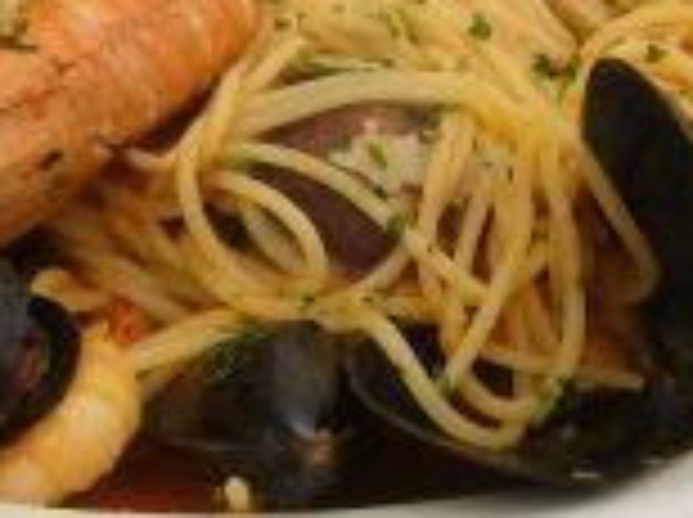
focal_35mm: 91
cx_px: 207
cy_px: 153
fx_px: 1819
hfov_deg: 21.5
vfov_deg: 16.1
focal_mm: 5.8
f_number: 2.8
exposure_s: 1/320
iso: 80
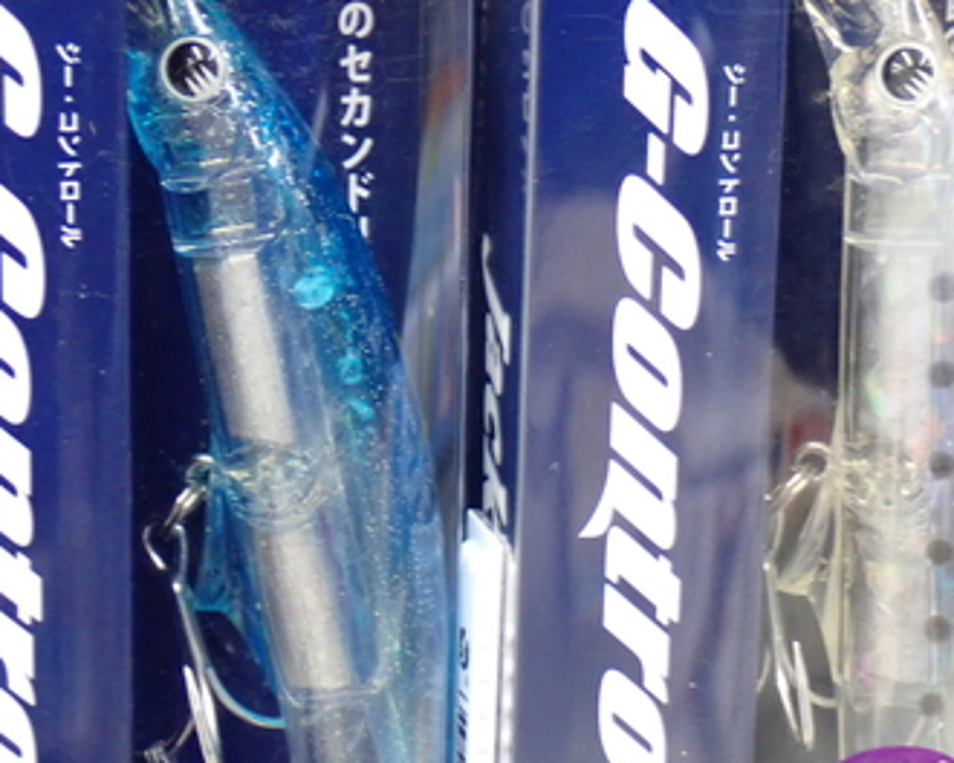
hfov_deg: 15.0
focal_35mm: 127
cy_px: 436
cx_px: 801
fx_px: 3586
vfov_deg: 12.1
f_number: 3.8
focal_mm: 11.88
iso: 800
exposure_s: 1/30
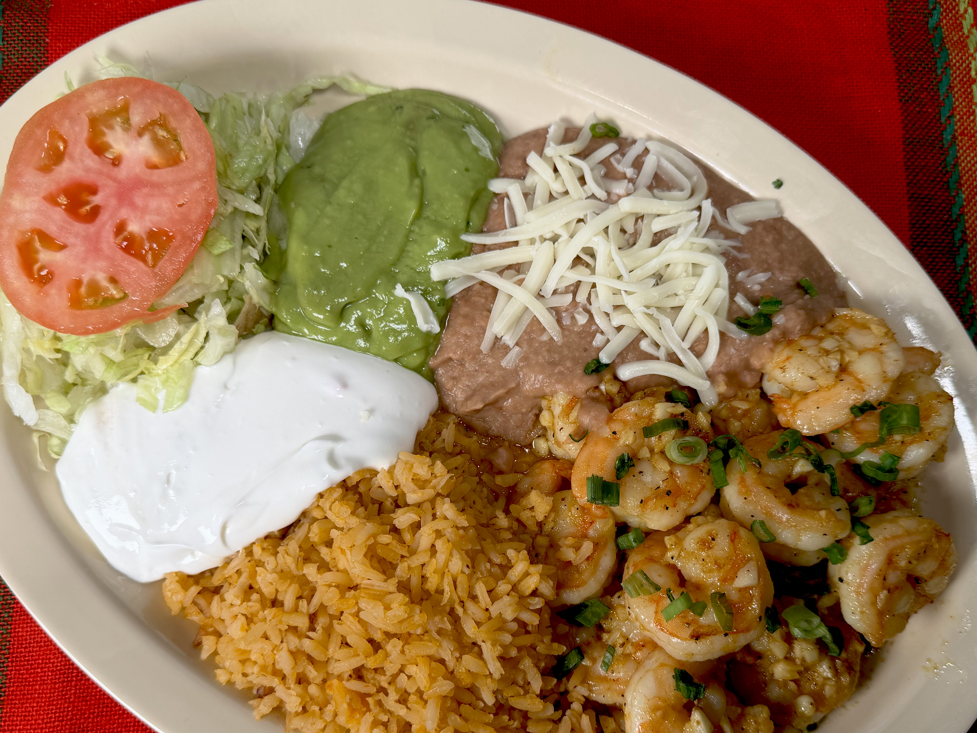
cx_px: 466
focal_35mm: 57
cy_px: 427
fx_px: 1609
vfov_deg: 25.6
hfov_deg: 33.8
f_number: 1.78
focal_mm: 6.76
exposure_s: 1/144
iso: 50
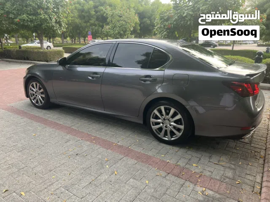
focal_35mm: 26
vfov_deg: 53.1
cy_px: 101
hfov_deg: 67.3
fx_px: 203
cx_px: 135
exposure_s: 1/166
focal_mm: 5.7
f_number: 1.5
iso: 40
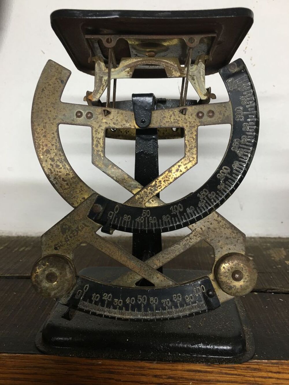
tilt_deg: -12.3
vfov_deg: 61.7
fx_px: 323
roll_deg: -0.5
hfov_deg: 48.2
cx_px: 144
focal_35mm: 29
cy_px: 192
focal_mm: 4.15
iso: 40
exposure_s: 1/17
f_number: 2.2
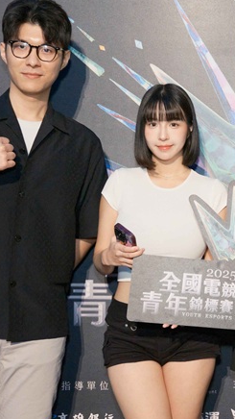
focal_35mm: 72
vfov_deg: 29.3
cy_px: 176
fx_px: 798
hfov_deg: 16.0
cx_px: 293
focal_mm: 19.8
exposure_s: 1/160
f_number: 4.5
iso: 2000
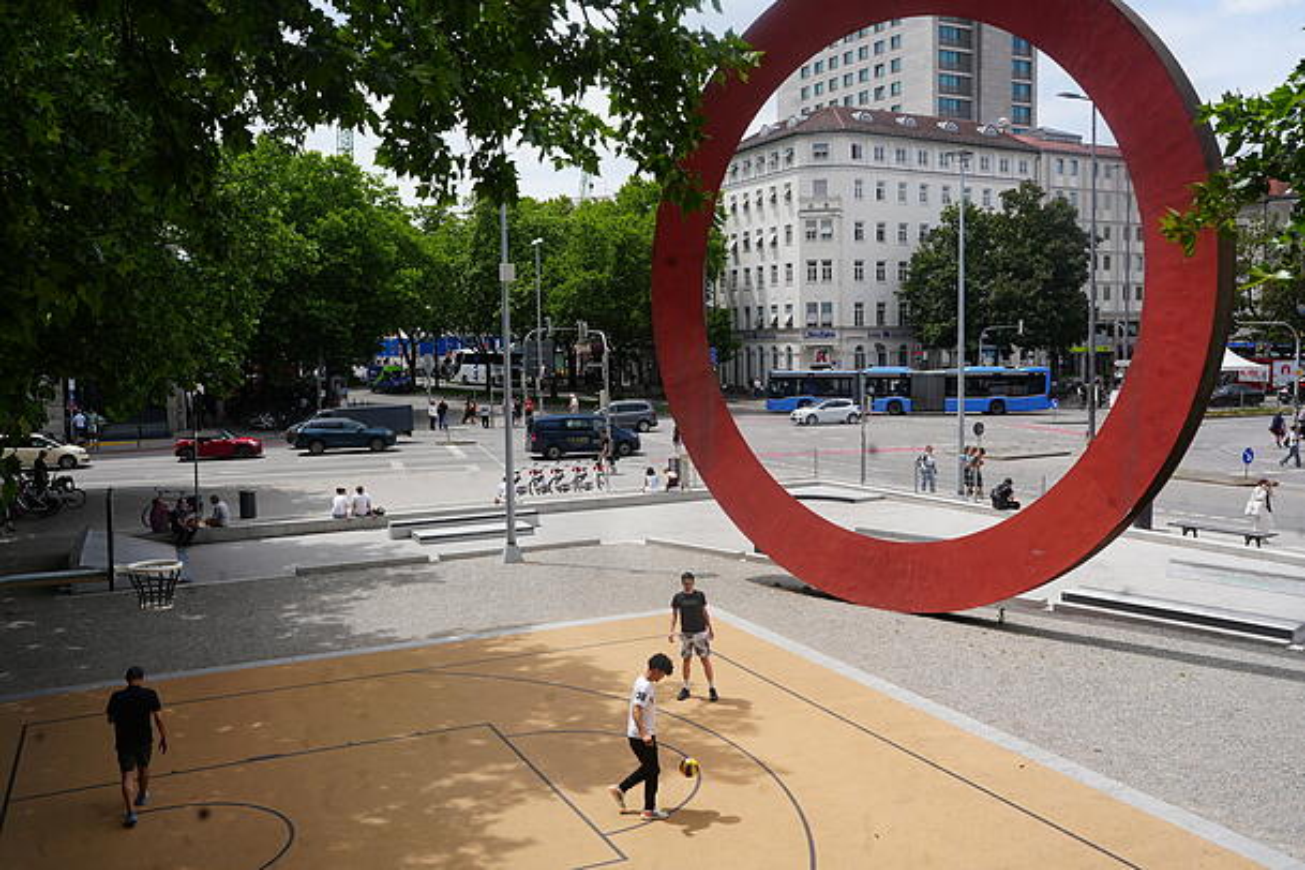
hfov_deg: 54.4
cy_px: 435
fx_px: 1269
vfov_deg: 37.9
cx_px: 652
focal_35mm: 35
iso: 100
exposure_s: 1/160
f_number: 10
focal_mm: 35
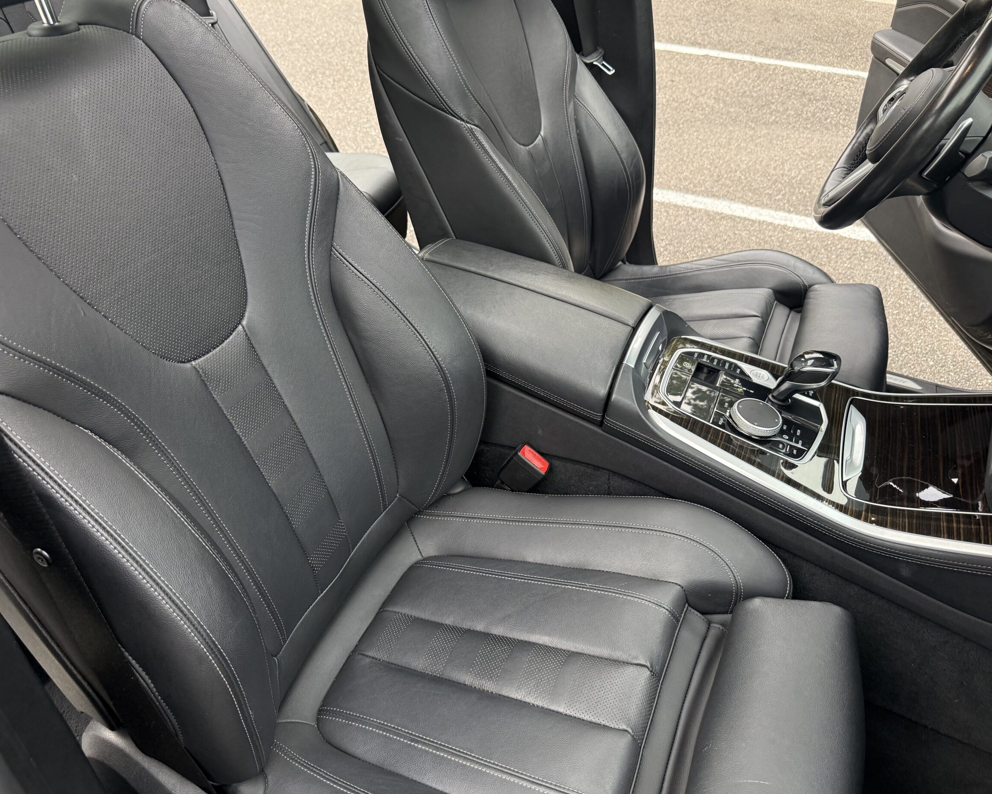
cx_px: 449
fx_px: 763
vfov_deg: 54.9
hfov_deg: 65.9
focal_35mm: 26
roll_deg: -3.8
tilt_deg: -36.3
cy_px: 391
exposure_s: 1/199
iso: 200
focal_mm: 6.76
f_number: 1.78
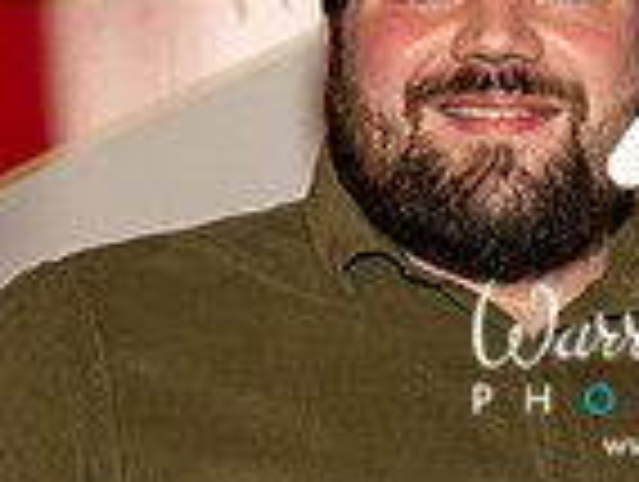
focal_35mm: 214
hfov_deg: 9.2
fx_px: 3957
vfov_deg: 6.9
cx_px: 692
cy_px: 429
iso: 500
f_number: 4
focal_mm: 44
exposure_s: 1/125
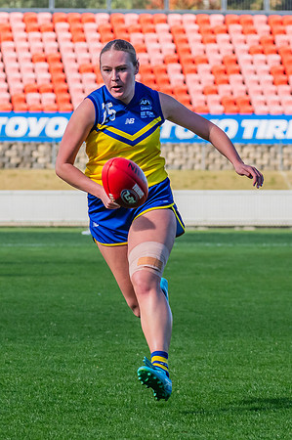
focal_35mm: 380
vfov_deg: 5.4
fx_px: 4636
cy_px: 197
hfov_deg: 3.6
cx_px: 84
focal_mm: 180
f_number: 9
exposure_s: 1/1250
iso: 800
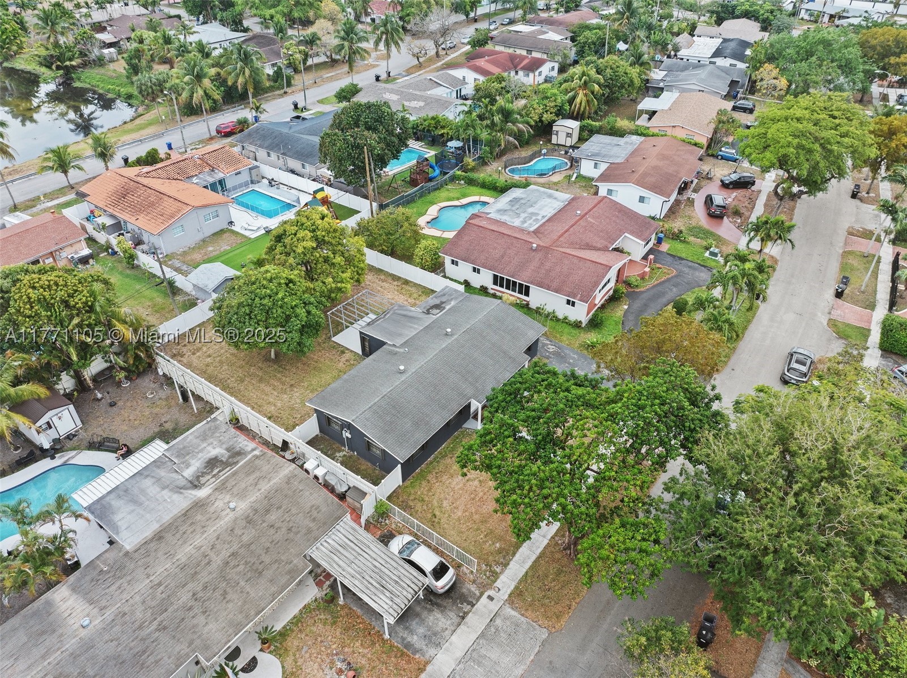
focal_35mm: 24
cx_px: 454
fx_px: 628
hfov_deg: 71.6
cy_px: 339
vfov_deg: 56.7
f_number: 2.8
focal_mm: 12.29
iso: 100
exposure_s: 1/400
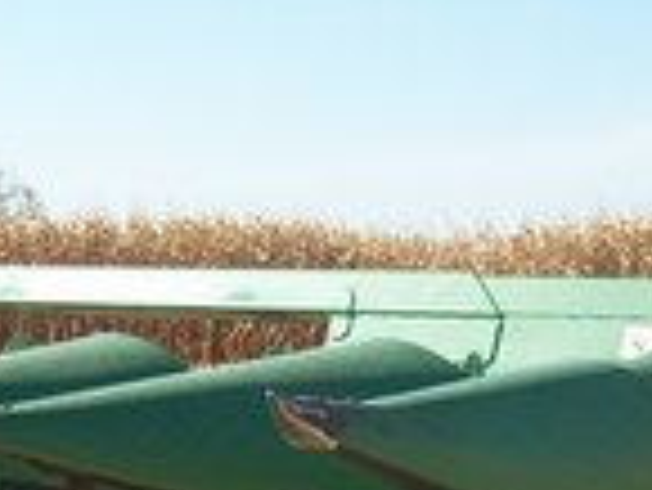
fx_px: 2545
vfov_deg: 10.9
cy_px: 508
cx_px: 166
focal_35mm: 135
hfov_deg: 14.5
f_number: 8
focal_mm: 6.5
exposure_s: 1/125
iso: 80
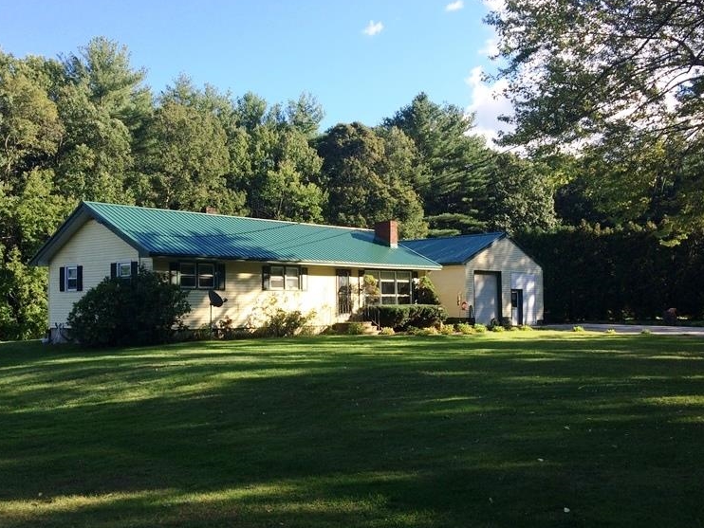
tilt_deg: +0.9
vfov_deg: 36.0
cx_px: 312
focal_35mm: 40
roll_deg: -2.8
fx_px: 814
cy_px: 278
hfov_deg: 46.7
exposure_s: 1/746
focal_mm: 4.15
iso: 32
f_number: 2.2
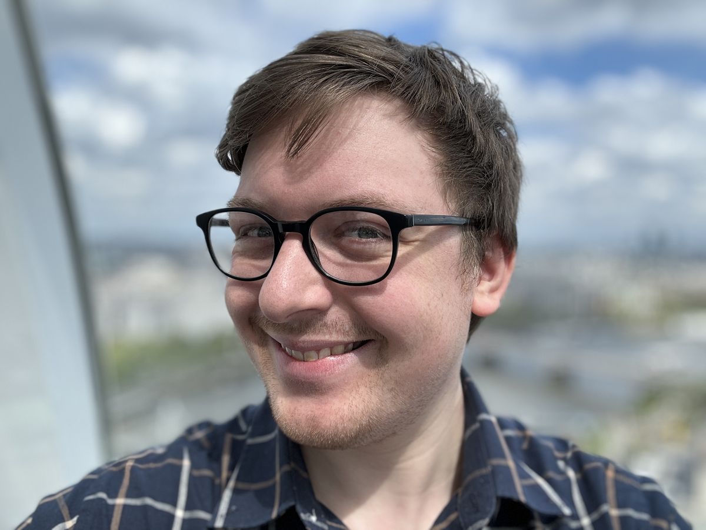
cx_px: 353
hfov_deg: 60.0
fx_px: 612
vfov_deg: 46.8
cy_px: 265
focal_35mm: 30
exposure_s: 1/607
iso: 25
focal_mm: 2.69
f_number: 1.9
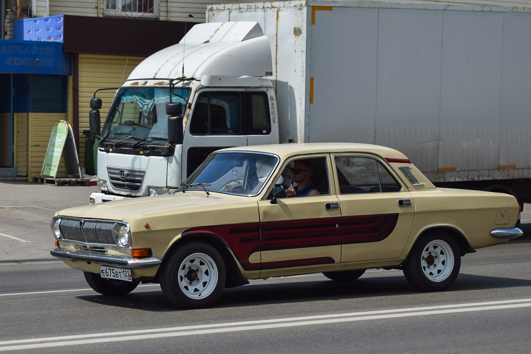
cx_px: 266
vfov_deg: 18.9
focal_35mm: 72
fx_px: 1062
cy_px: 177
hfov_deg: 28.1
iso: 200
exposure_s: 1/1250
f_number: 6.3
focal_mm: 48
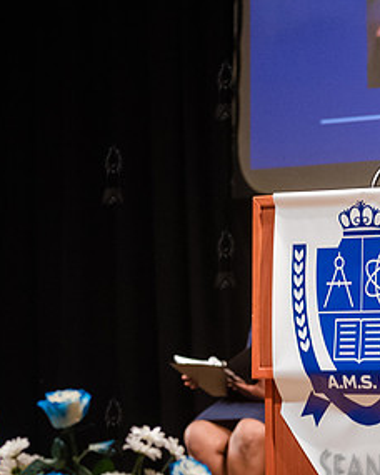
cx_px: 474
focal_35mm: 215
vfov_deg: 9.0
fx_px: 3023
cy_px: 173
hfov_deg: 7.1
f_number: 4
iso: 5000
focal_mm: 100
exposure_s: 1/200
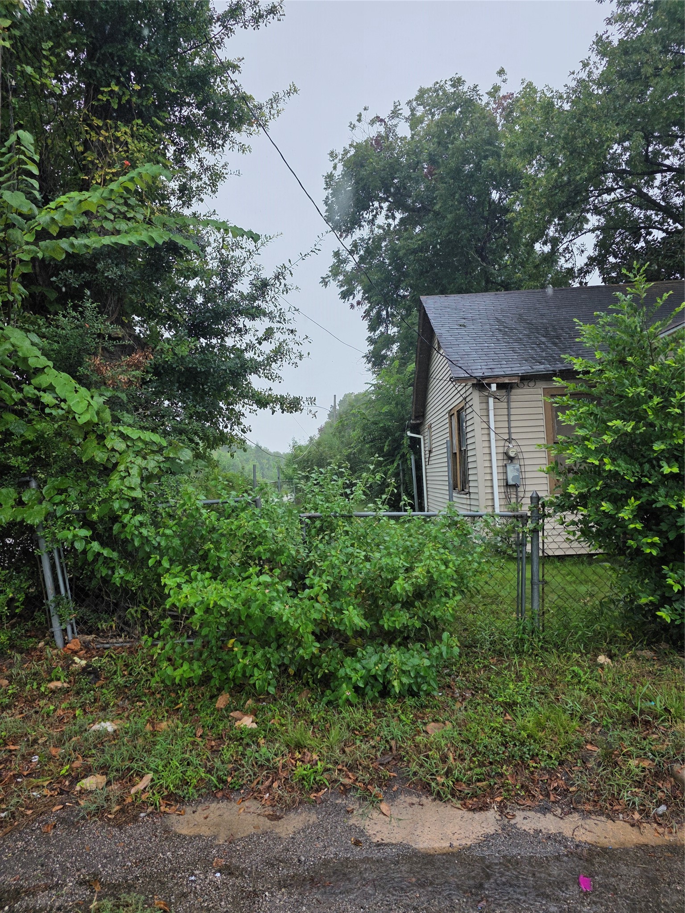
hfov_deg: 58.9
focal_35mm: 23
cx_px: 342
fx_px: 607
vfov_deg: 73.9
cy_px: 456
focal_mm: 6.3
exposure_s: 1/359
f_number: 1.7
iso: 40
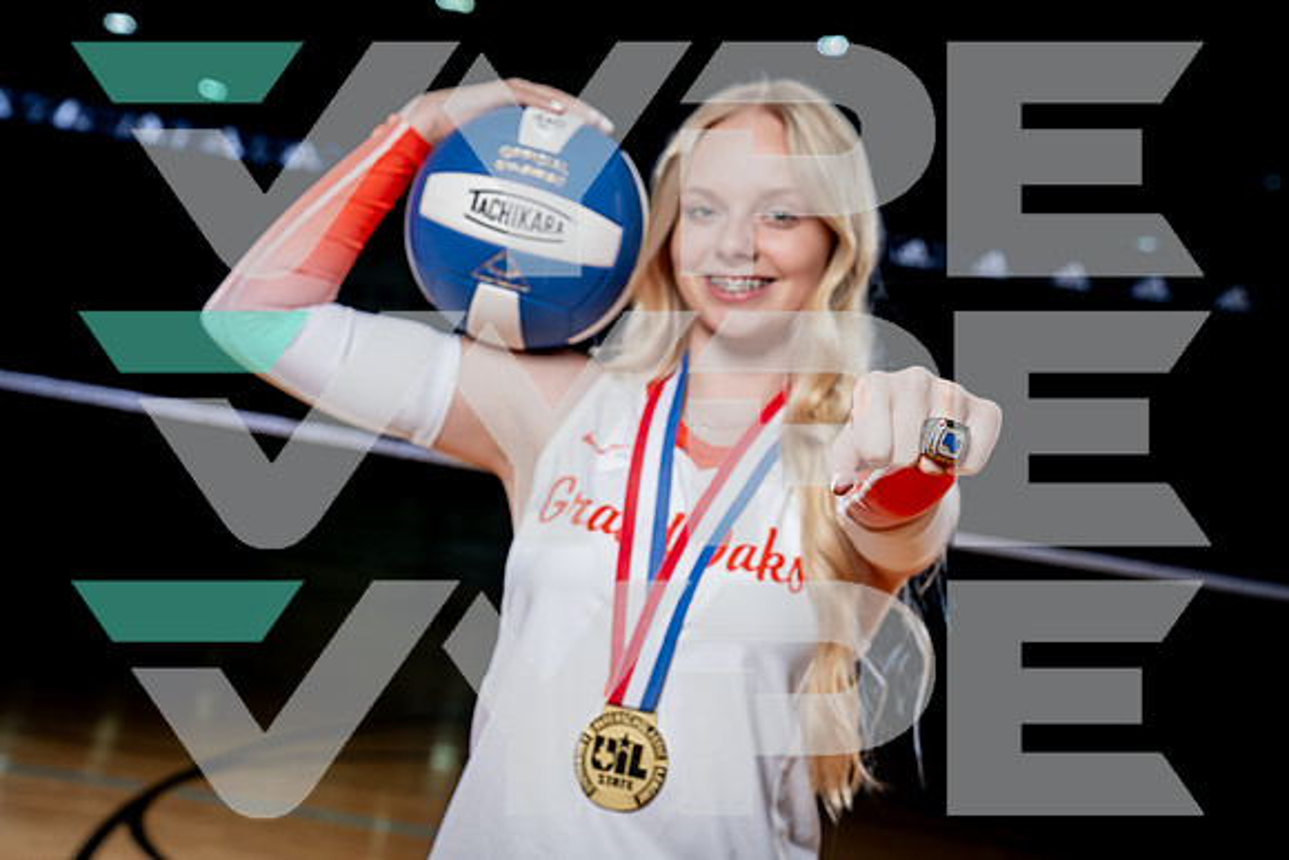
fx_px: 2075
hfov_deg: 34.5
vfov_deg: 23.4
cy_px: 430
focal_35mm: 58
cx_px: 644
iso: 250
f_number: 5.6
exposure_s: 1/250
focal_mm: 56
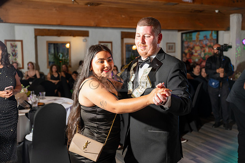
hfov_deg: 50.7
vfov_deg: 35.1
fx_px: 259
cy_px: 82
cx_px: 122
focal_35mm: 38
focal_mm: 38
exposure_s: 1/200
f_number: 3.2
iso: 500
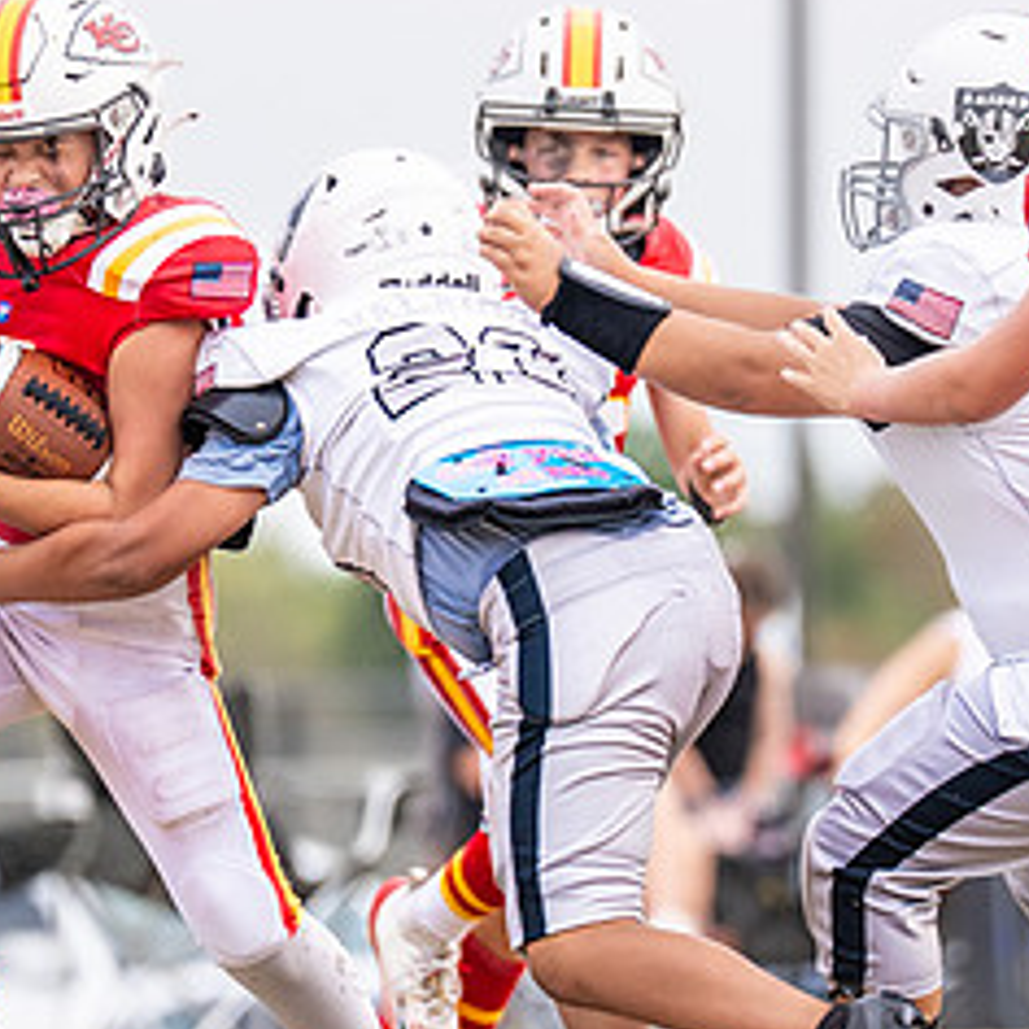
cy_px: 400
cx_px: 258
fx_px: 29427
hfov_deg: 2.0
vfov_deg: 2.0
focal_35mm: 875
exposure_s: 1/1250
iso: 160
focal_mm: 200
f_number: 2.8
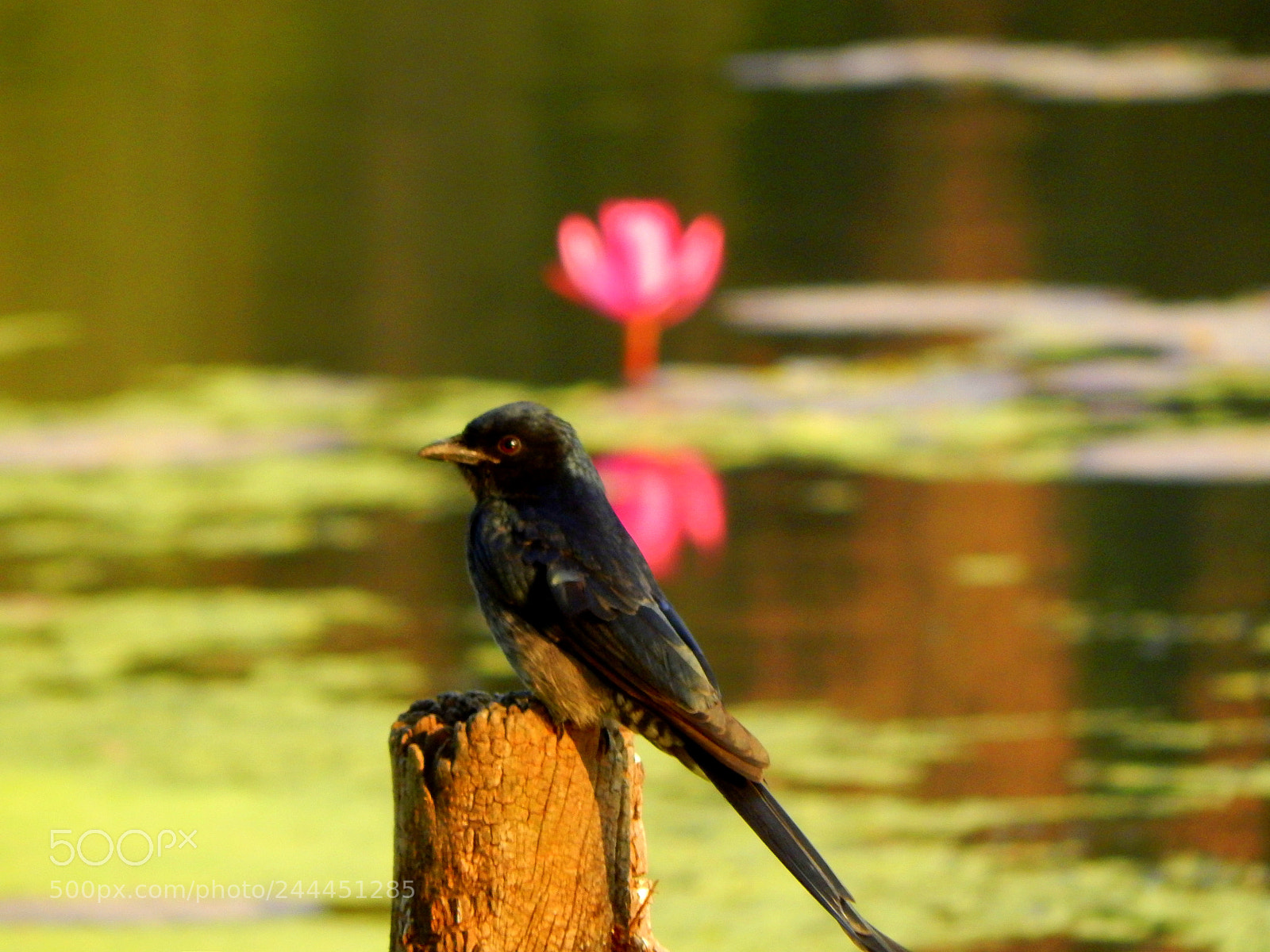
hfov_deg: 2.9
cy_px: 476
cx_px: 635
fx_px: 24765
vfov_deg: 2.2
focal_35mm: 675
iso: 400
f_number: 5.8
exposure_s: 1/250
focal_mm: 120
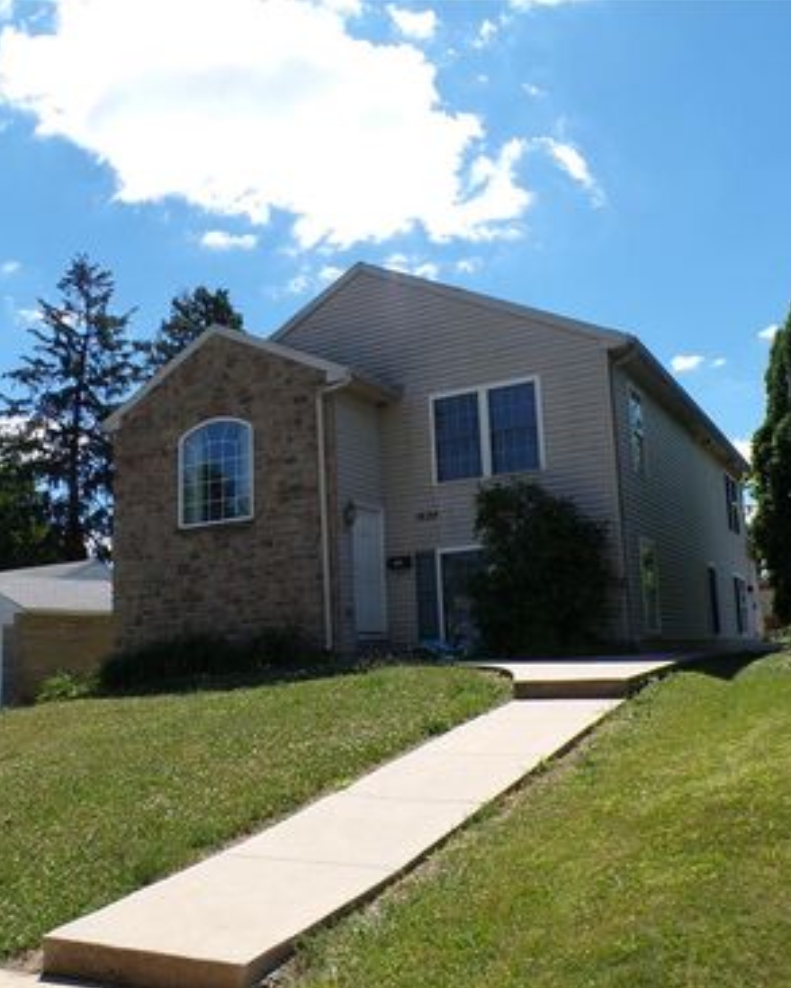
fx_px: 936
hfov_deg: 45.8
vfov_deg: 55.6
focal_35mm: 32
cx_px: 408
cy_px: 503
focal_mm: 4.3
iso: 100
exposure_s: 1/640
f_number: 4.4
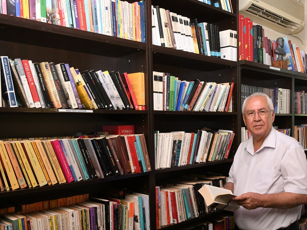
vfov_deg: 39.5
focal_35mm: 36
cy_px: 136
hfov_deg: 49.9
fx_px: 319
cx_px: 219
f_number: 5.6
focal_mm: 16
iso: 640
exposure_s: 1/60
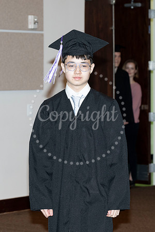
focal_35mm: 161
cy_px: 135
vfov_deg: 12.7
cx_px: 91
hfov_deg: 8.5
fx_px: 1041
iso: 800
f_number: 5.6
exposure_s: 1/80
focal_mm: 92
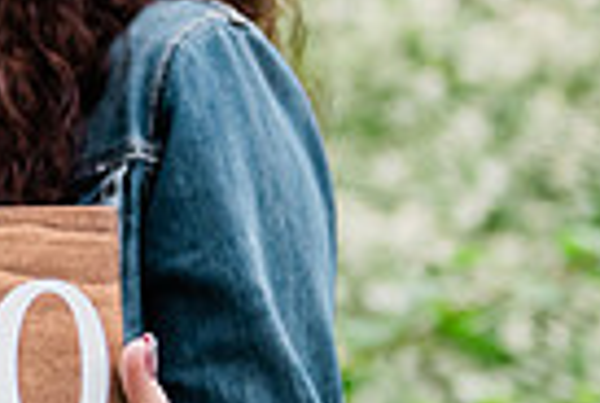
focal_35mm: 203
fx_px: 3391
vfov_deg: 6.8
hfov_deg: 9.8
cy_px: 72
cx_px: -302
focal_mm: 48
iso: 640
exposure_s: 1/160
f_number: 2.8
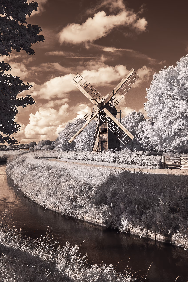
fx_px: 266
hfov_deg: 38.8
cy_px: 151
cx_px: 104
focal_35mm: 34
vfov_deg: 55.7
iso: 500
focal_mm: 29
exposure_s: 1/160
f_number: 16
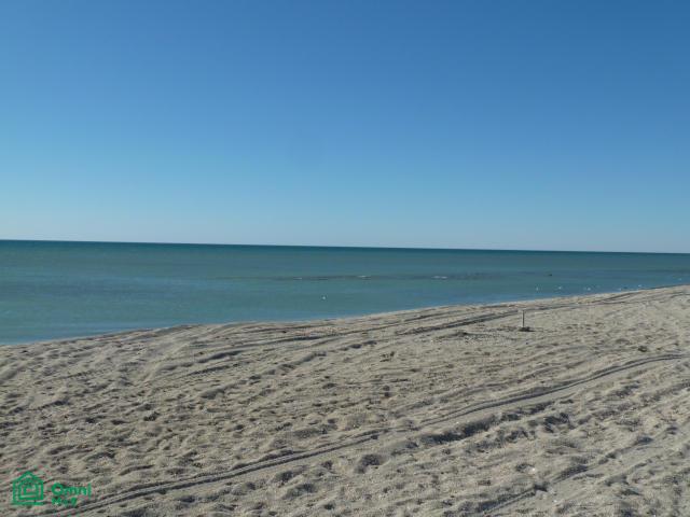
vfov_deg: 38.7
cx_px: 345
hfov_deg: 50.1
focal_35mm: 37
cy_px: 258
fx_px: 738
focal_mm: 6.1
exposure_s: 1/640
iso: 80
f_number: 5.6
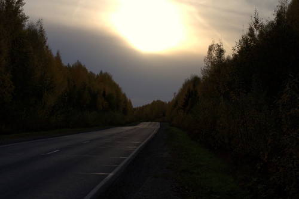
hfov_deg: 24.6
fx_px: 685
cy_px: 100
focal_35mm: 82
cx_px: 150
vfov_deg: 16.5
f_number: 8
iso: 640
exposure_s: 1/640
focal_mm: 55
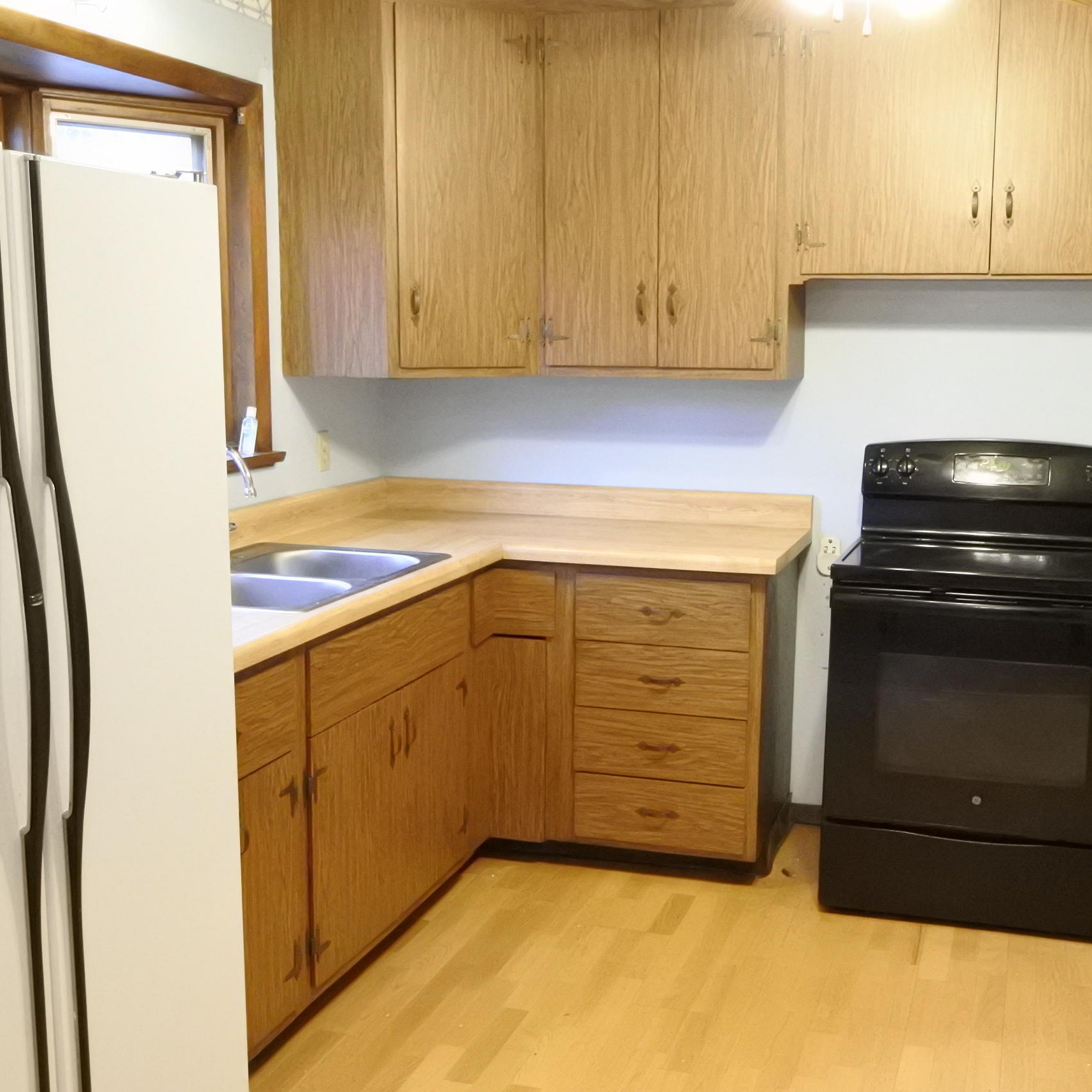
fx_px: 1428
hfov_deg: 41.8
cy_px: 551
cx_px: 613
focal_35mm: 40
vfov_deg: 41.9
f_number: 5
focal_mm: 11.1
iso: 5600
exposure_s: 1/60
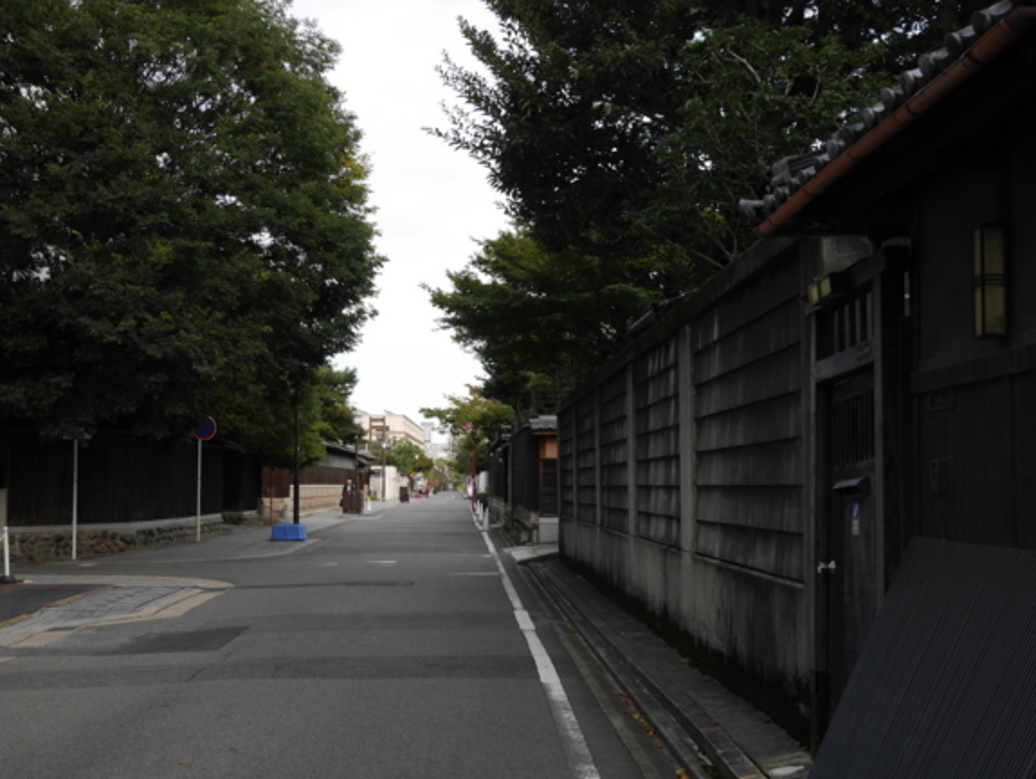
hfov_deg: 39.6
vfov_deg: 30.3
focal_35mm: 48
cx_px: 515
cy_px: 389
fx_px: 1437
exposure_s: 1/125
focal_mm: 23
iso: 200
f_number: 6.3
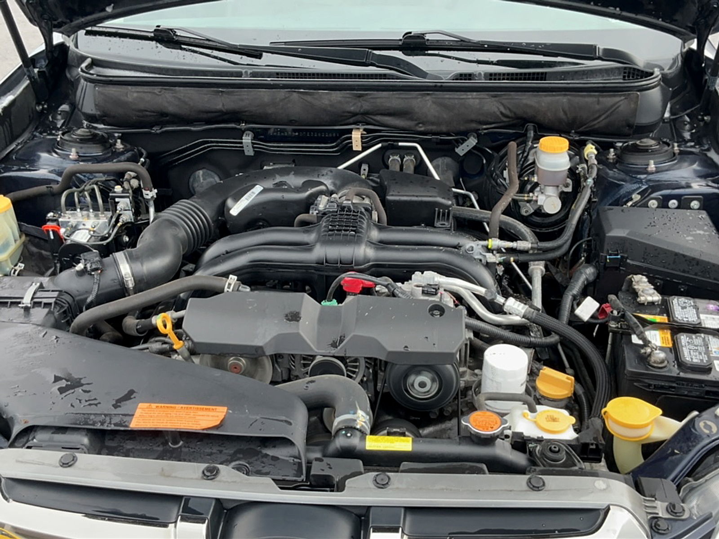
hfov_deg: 58.4
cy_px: 270
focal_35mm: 31
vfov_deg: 45.4
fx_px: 644
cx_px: 360
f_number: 1.8
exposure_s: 1/135
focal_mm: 3
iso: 20
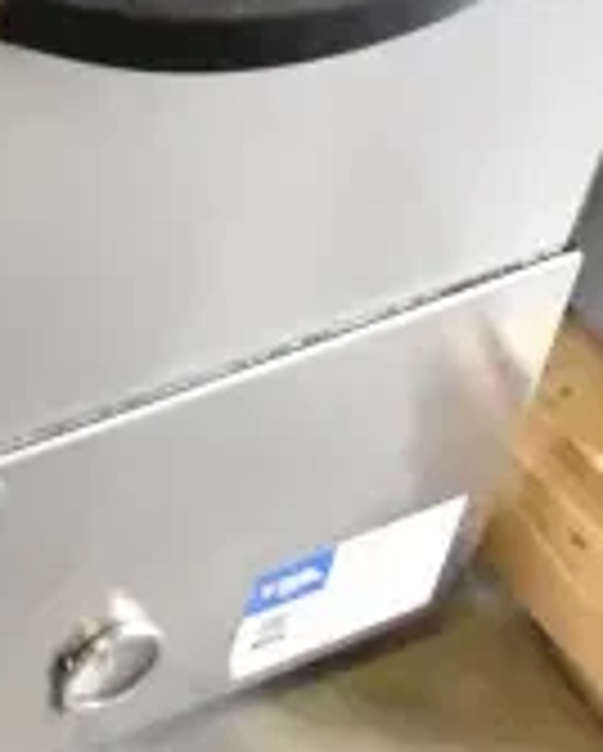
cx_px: -724
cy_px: -745
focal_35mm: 154
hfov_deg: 9.2
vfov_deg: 11.3
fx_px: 3429
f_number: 6.3
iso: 6400
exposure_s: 1/160
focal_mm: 20
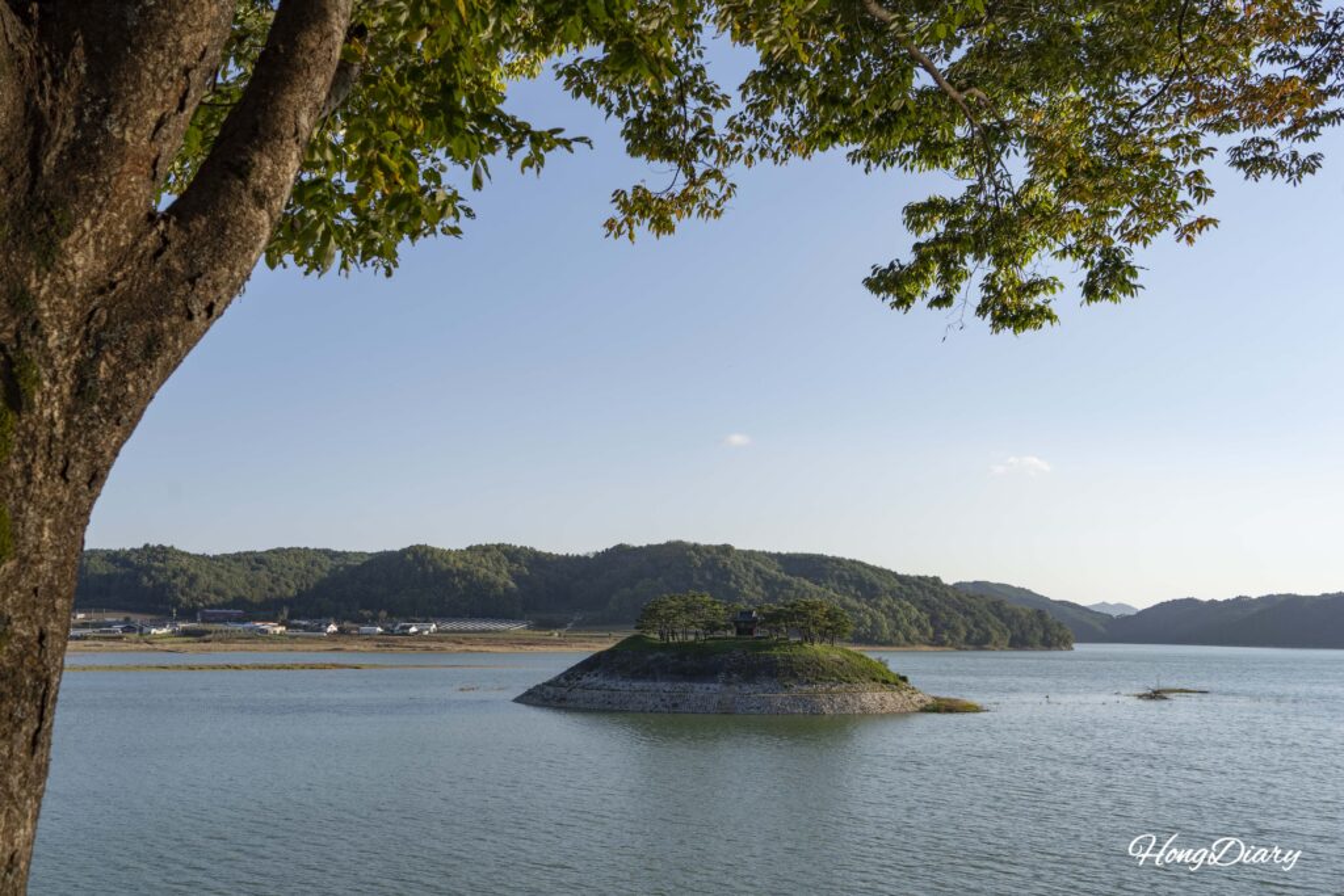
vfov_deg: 36.9
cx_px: 672
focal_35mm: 36
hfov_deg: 53.1
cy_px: 448
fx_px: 1344
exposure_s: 1/400
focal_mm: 36
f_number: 7.1
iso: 100
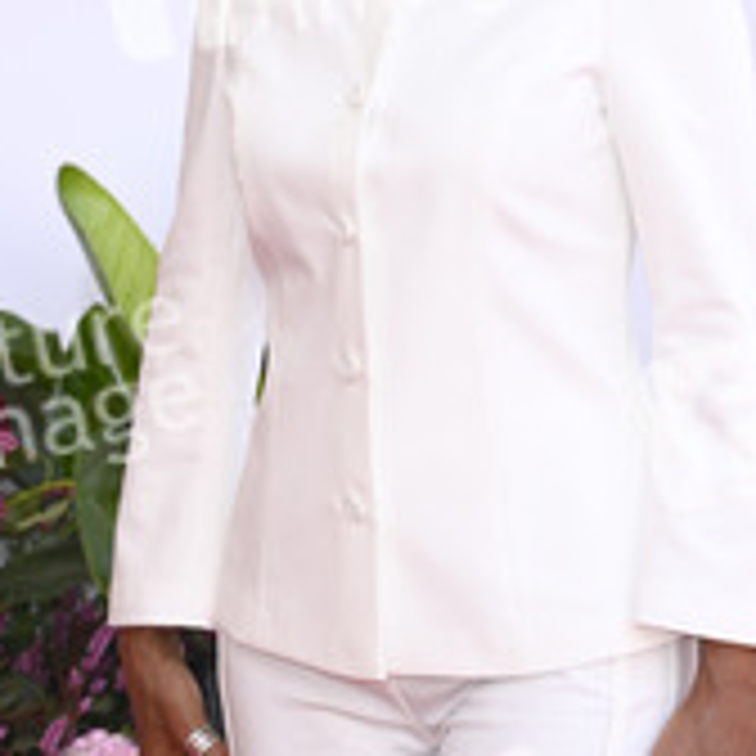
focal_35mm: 198
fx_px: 4892
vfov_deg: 8.8
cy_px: 180
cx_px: 459
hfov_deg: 8.8
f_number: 6.3
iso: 500
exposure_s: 1/250
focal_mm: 98
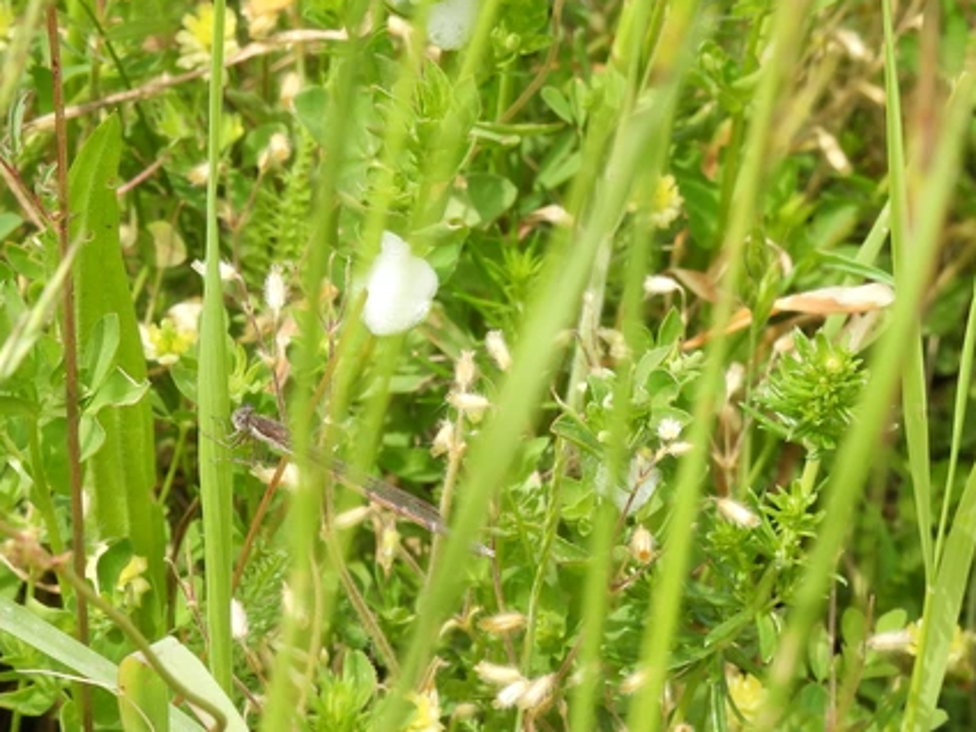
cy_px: 467
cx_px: 366
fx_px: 13618
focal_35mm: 483
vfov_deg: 3.1
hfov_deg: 4.1
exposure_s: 1/200
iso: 100
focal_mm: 57.1
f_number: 6.3
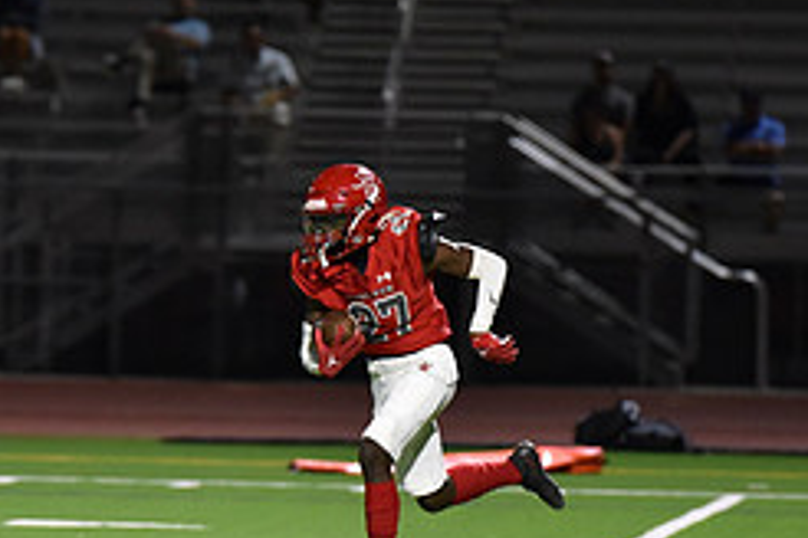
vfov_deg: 2.9
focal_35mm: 472
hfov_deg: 4.4
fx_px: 10593
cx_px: 319
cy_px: 326
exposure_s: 1/500
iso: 3200
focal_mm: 200
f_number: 2.8
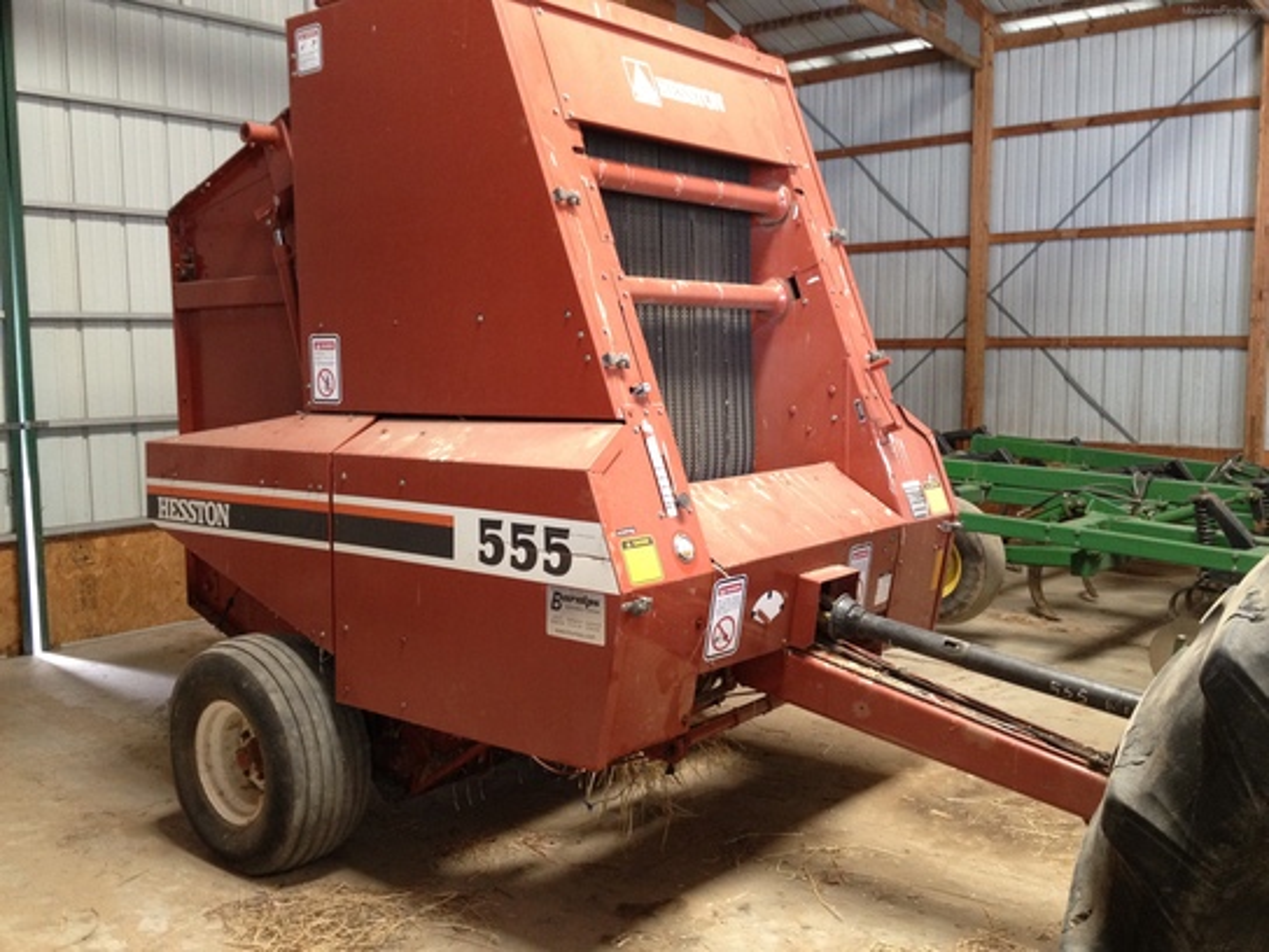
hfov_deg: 52.6
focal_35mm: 35
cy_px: 476
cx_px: 634
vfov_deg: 40.7
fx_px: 1283
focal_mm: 4.28
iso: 200
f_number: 2.4
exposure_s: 1/20
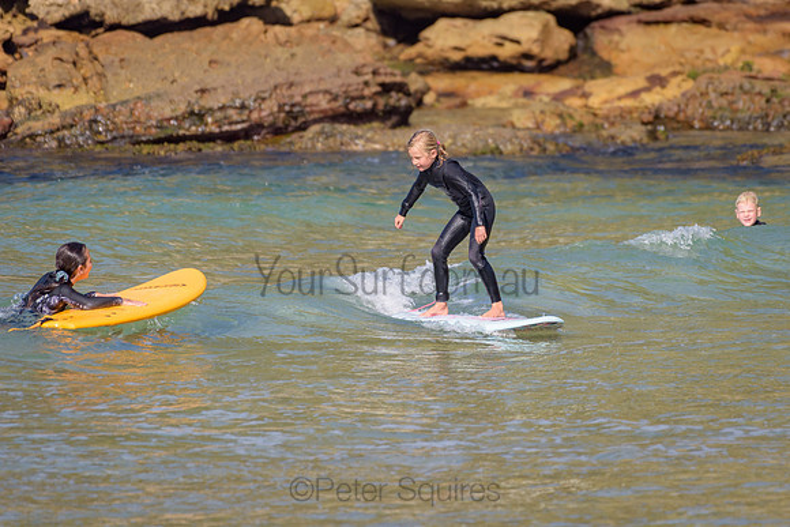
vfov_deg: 2.2
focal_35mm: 613
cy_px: 204
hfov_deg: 3.4
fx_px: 13462
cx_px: 485
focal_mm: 500
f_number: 5.6
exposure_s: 1/2000
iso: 320
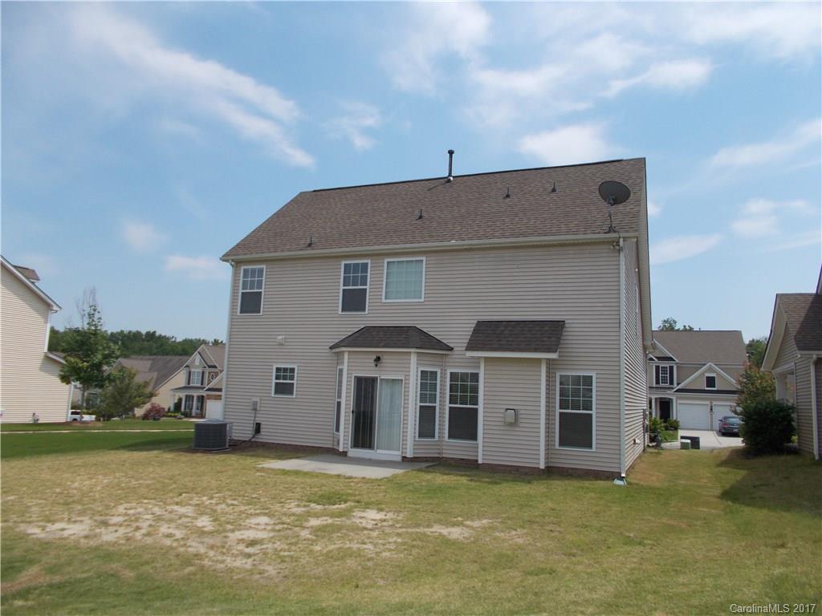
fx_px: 617
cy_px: 308
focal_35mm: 26
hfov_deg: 67.3
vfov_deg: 53.1
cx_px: 411
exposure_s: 1/200
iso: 80
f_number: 8
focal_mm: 4.6
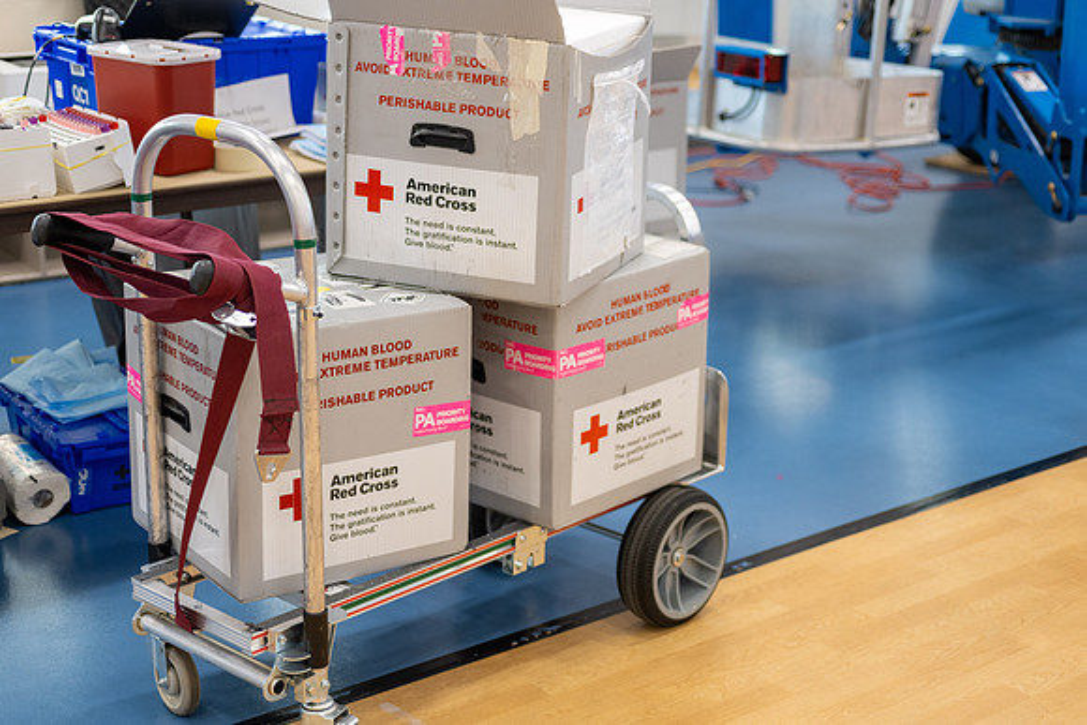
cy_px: 362
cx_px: 544
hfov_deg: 33.4
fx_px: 1812
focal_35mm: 60
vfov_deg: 22.6
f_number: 2.8
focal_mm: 60
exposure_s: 1/200
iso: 1000
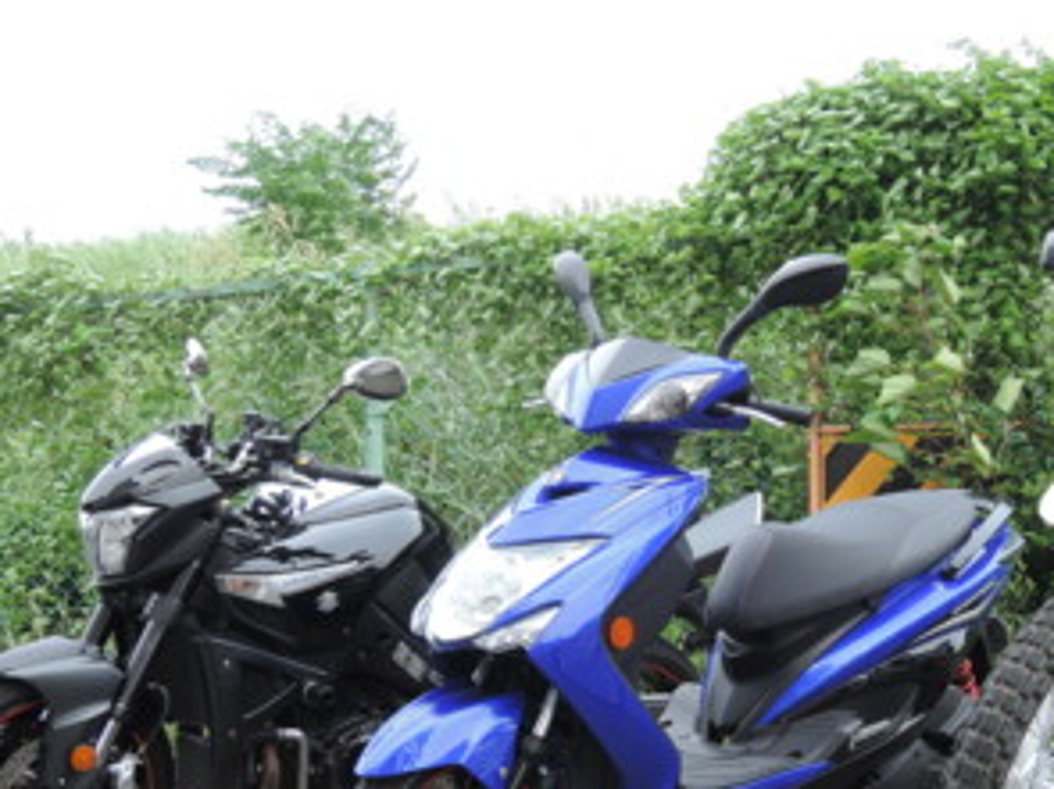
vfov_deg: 23.8
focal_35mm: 61
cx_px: 690
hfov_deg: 31.5
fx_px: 1857
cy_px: 578
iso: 80
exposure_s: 1/160
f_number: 3.5
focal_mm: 8.6
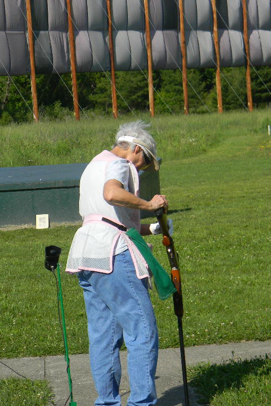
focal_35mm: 146
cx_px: 98
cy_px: 203
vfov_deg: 14.1
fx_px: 1648
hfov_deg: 9.4
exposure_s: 1/747
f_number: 4.7
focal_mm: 19
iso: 80
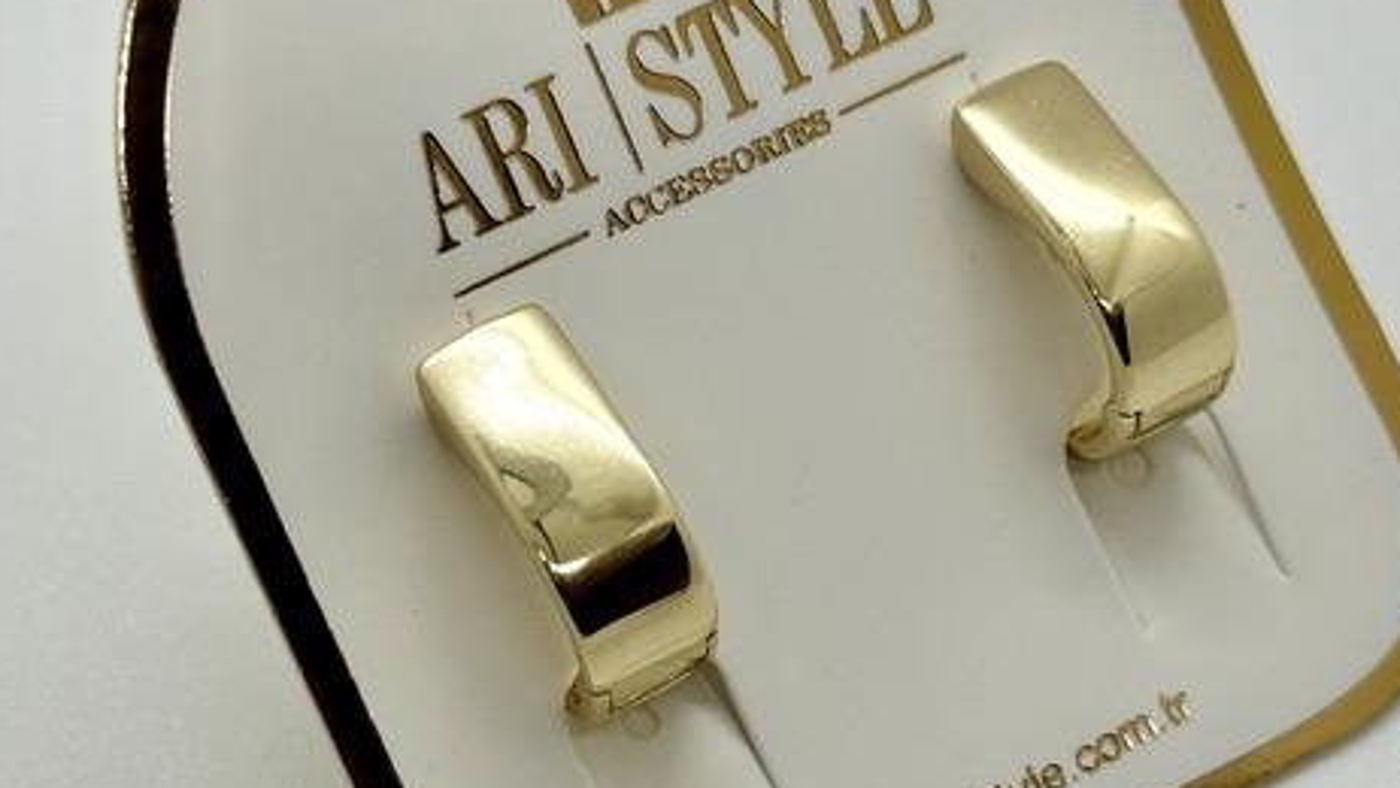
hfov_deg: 18.5
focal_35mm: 116
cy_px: 367
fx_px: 4307
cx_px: 791
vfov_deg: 10.5
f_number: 1.78
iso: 64
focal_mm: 6.86
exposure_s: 1/230
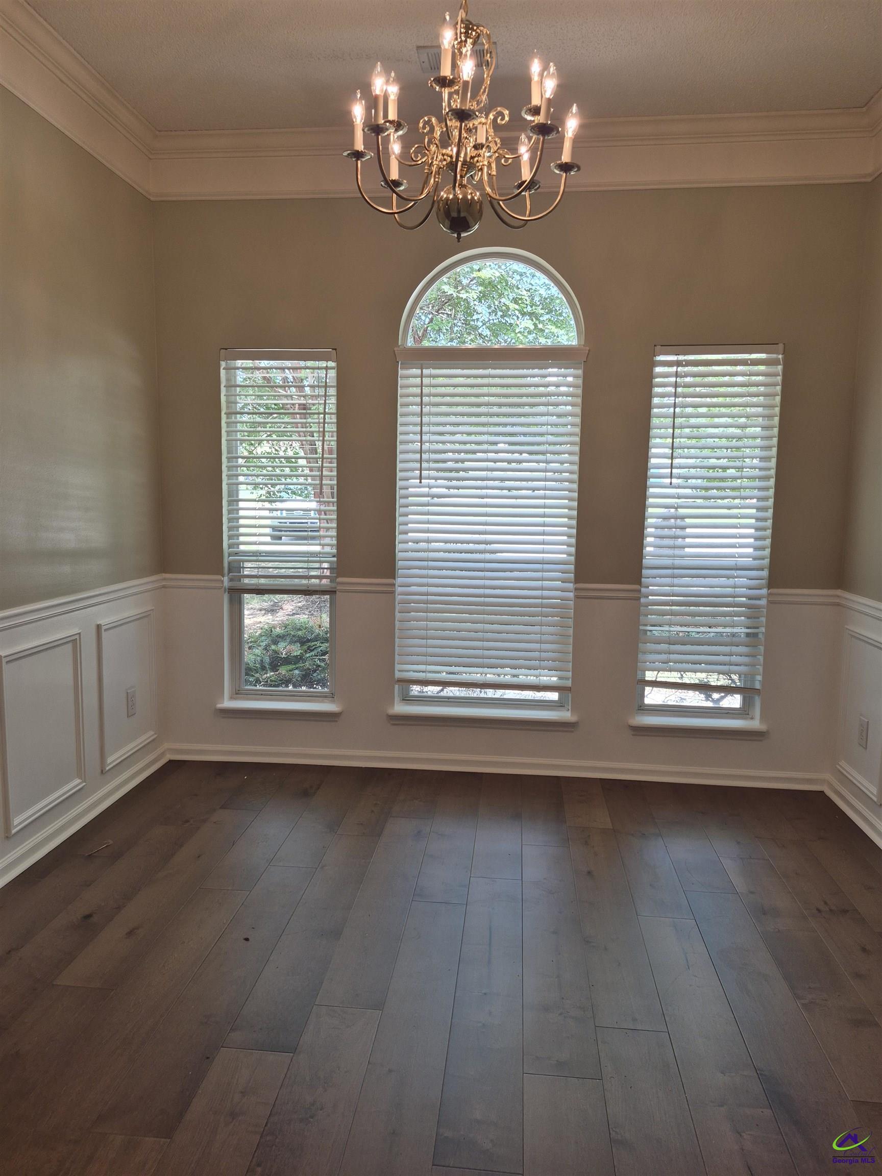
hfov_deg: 58.9
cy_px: 588
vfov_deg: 73.9
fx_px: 781
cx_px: 441
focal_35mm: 23
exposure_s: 1/120
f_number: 1.8
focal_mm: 5.4
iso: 50
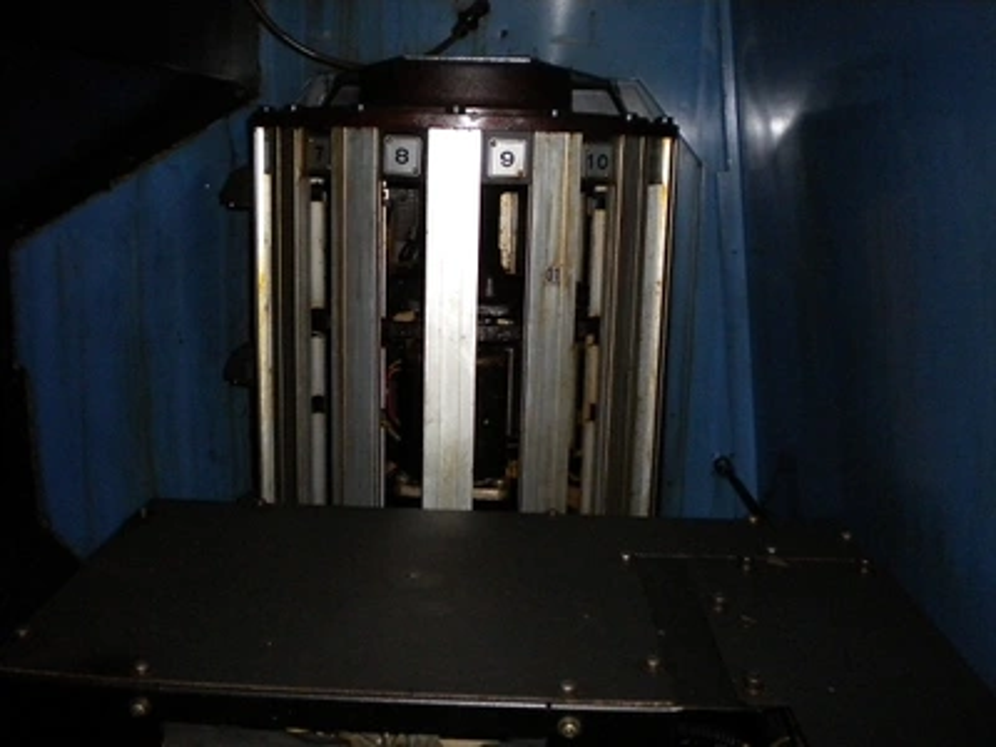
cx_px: 498
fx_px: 1007
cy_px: 374
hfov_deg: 52.6
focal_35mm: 35
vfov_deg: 40.7
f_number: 3.1
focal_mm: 6.3
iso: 400
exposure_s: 1/30
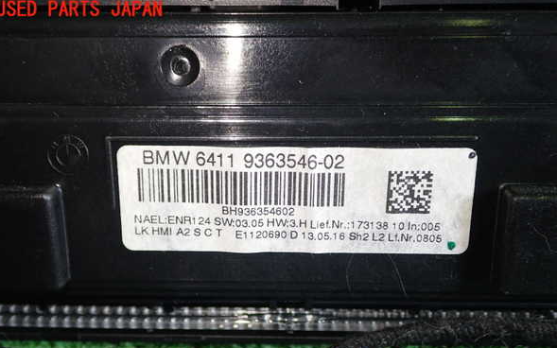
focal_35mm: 41
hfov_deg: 48.2
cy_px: 211
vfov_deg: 31.1
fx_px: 622
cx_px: 274
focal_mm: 6.83
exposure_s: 1/50
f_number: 2.7
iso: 200
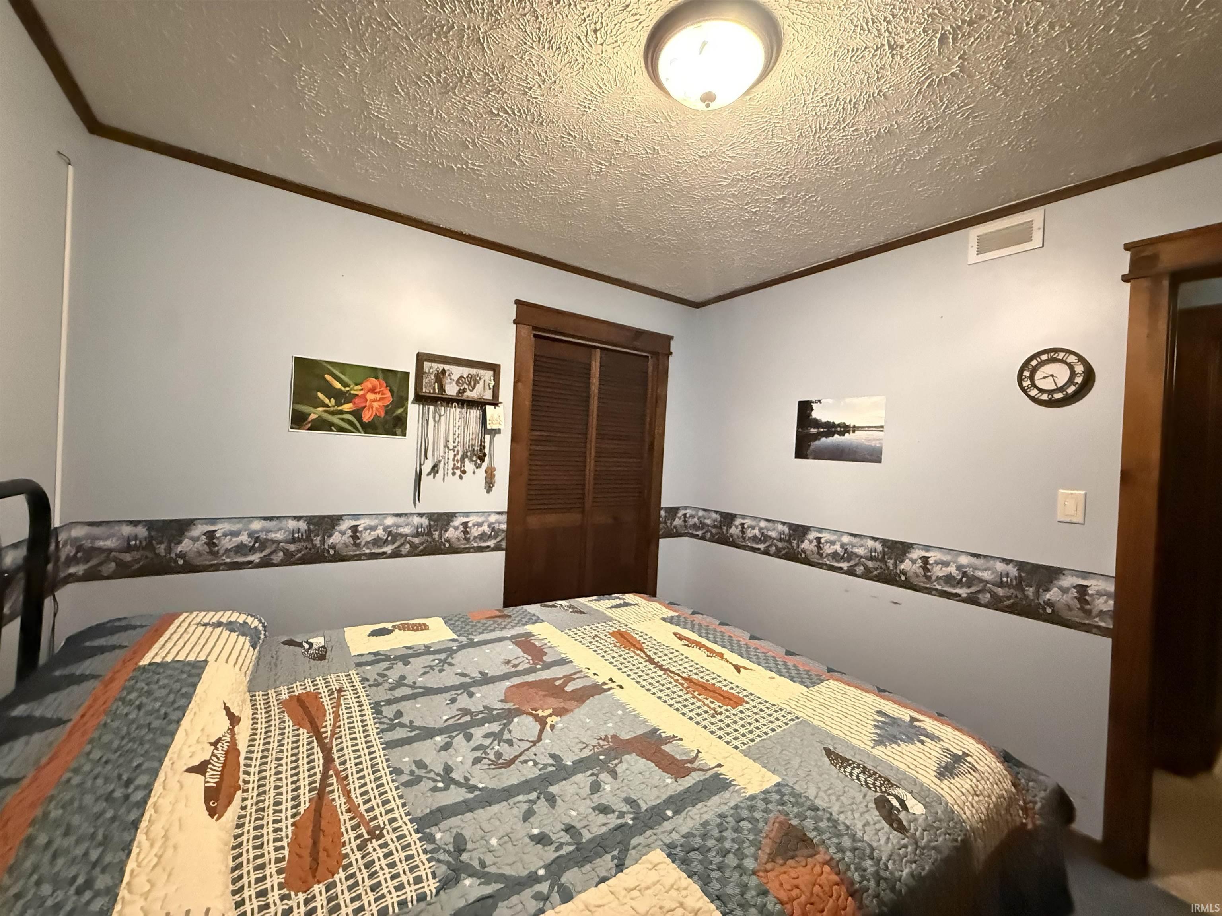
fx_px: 494
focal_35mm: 14
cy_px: 458
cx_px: 611
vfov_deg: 85.7
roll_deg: -2.8
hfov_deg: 102.1
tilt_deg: -0.2
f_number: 2.2
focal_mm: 2.22
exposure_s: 1/40
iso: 1250
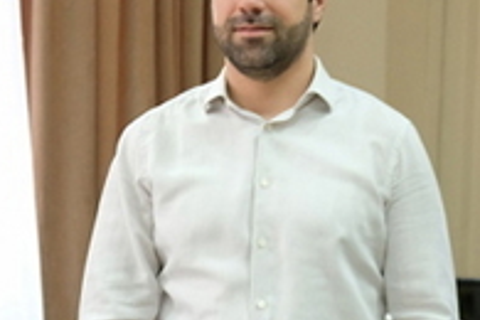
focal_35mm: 173
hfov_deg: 11.1
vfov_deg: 7.9
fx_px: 2306
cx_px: 837
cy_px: 342
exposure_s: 1/120
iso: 1250
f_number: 3.6
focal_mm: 30.2
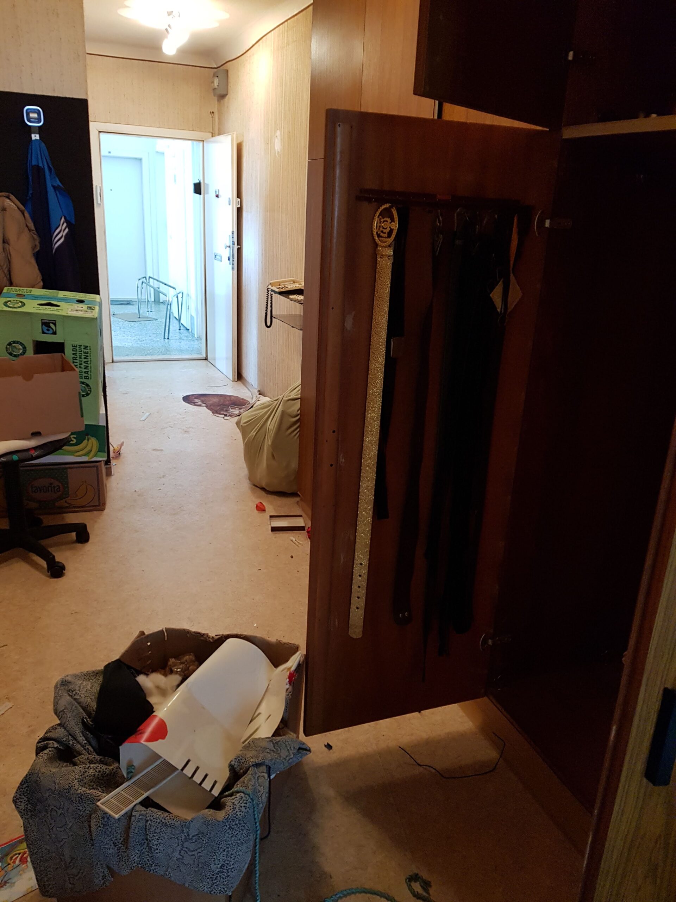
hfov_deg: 53.1
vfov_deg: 67.3
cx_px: 338
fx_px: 677
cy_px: 451
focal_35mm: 26
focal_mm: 4.2
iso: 160
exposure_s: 1/33
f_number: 1.7
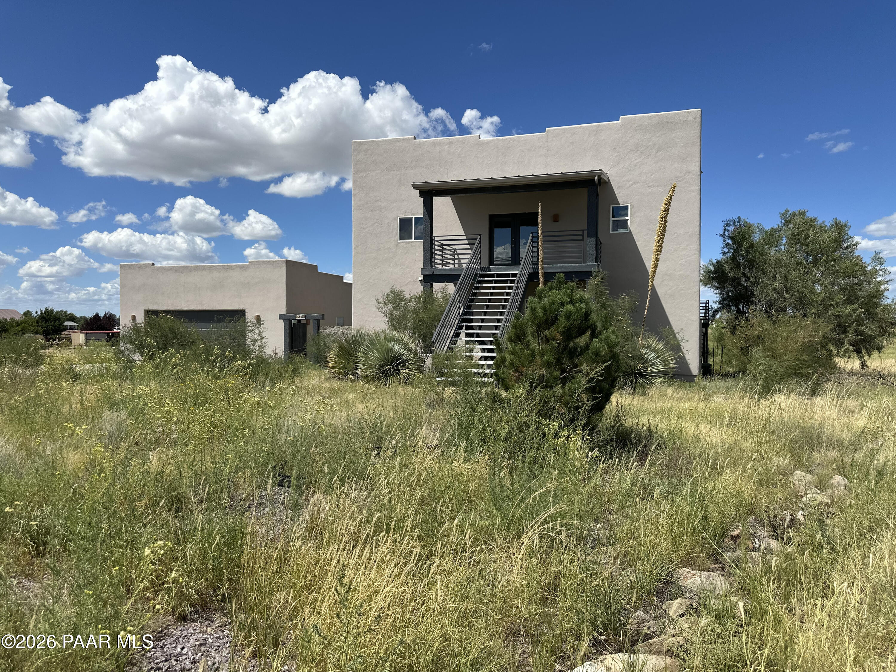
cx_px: 448
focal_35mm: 24
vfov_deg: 56.8
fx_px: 621
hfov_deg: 71.6
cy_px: 336
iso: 80
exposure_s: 1/5848
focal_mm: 6.86
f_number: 1.78
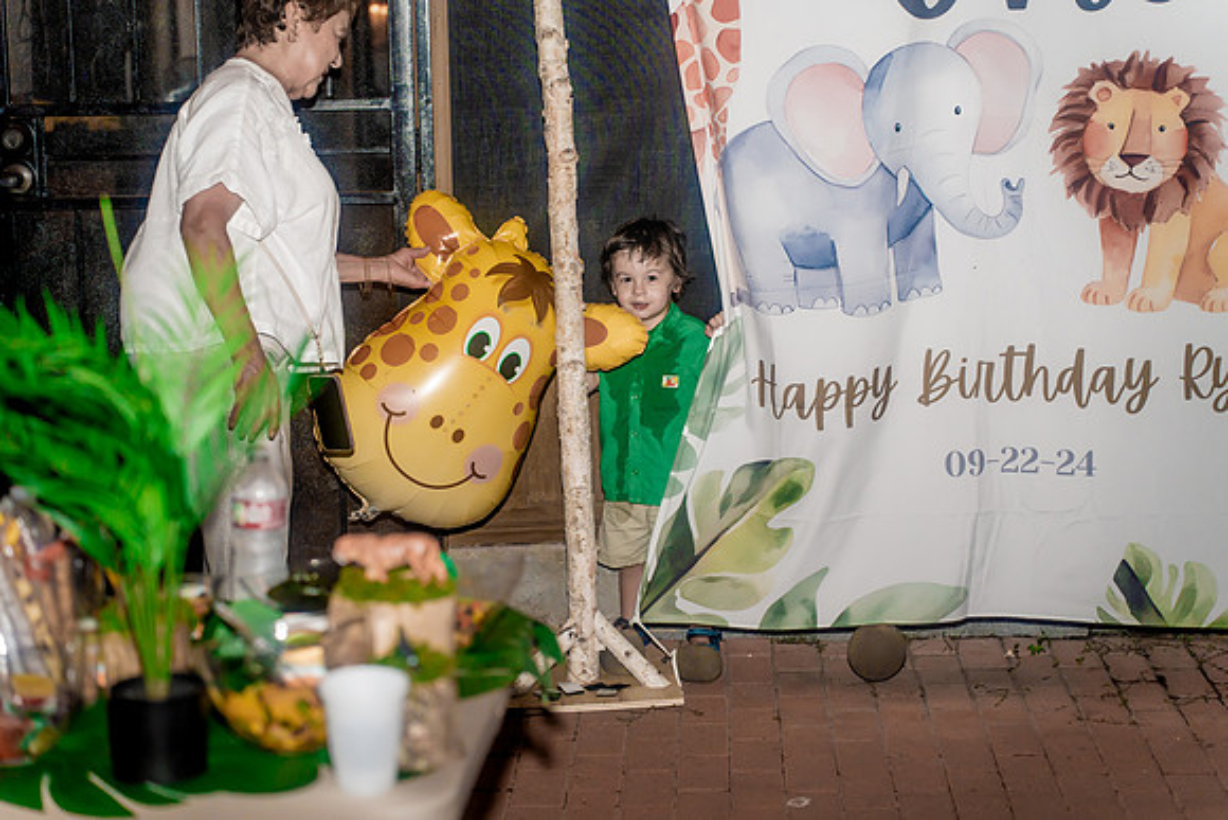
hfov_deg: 27.0
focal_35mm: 75
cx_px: 614
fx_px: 2559
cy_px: 410
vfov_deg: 18.2
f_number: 3.2
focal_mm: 75
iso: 2000
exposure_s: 1/200
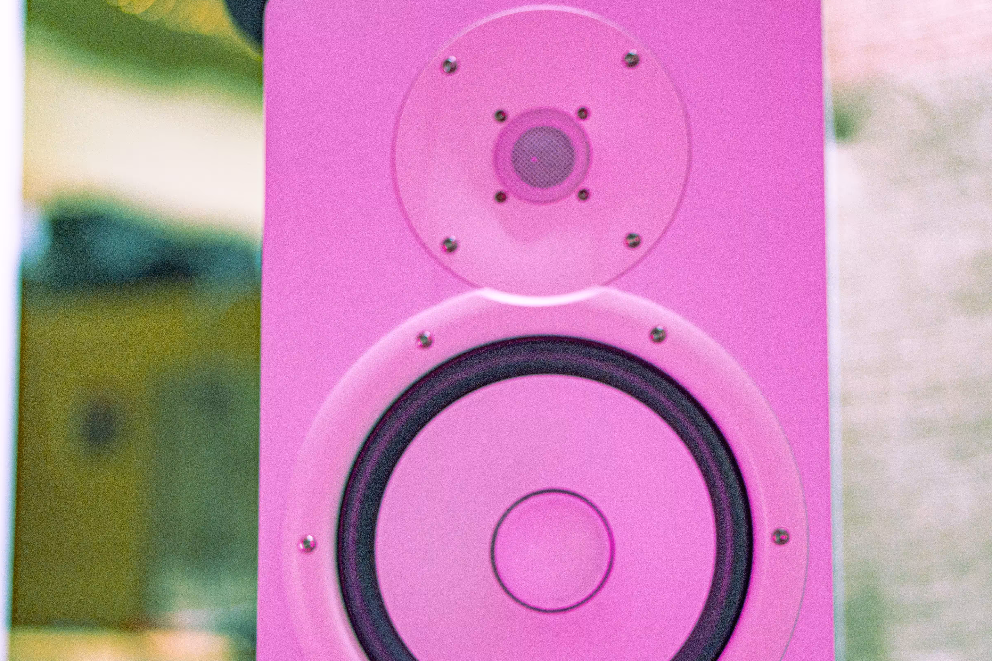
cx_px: 571
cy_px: 408
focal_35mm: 93
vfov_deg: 14.7
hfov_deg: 21.9
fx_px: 2562
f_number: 1.8
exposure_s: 1/25
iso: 160
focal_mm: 50
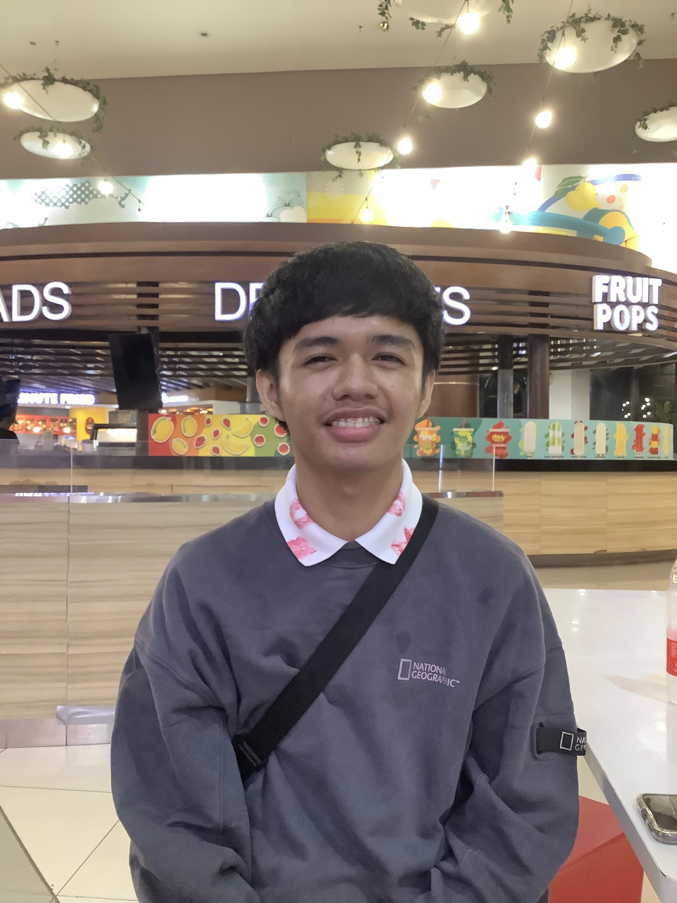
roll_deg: -0.7
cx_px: 338
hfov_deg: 45.4
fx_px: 808
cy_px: 452
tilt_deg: +0.6
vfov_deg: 58.4
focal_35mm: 31
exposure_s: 1/60
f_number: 2.4
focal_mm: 3.3
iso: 320
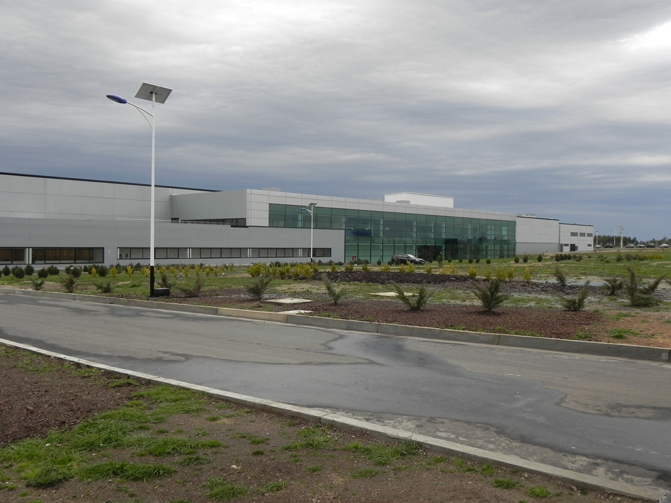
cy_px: 252
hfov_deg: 55.4
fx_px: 640
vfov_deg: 42.9
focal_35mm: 33
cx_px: 336
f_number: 5.6
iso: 160
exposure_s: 1/212
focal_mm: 5.9
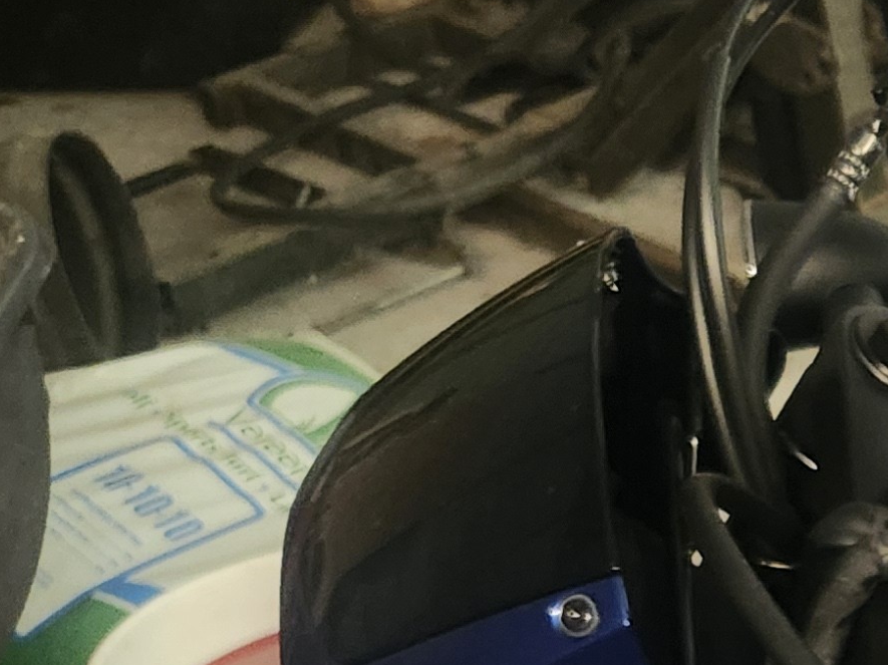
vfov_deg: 13.4
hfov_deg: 16.0
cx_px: 1611
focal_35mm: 104
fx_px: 2667
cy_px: 980
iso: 640
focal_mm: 5.54
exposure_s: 1/60
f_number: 1.8
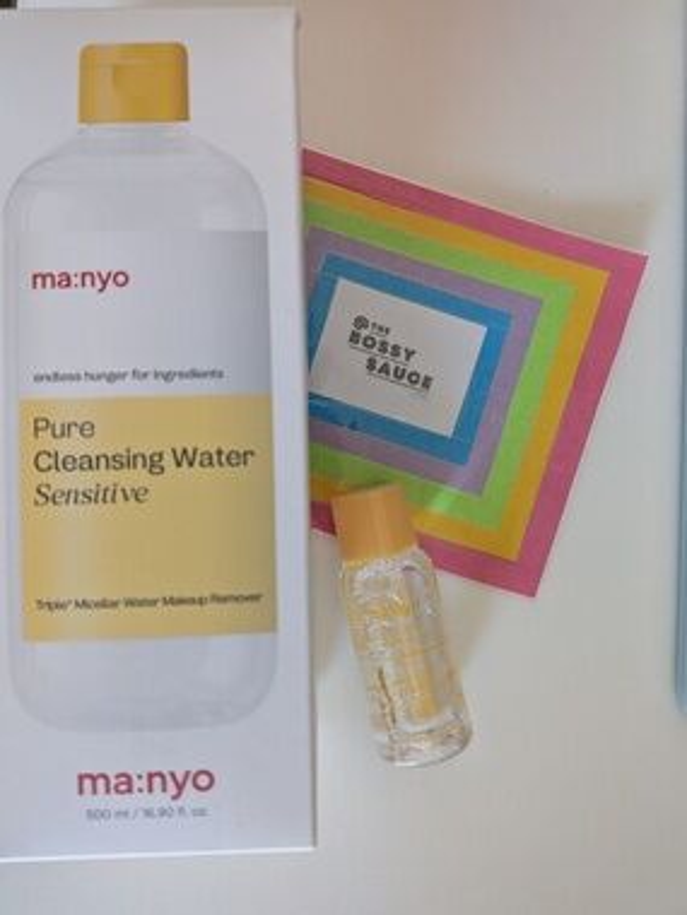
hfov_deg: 56.8
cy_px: 458
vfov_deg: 71.6
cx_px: 344
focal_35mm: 24
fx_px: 635
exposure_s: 1/120
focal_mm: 4.53
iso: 472
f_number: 1.7
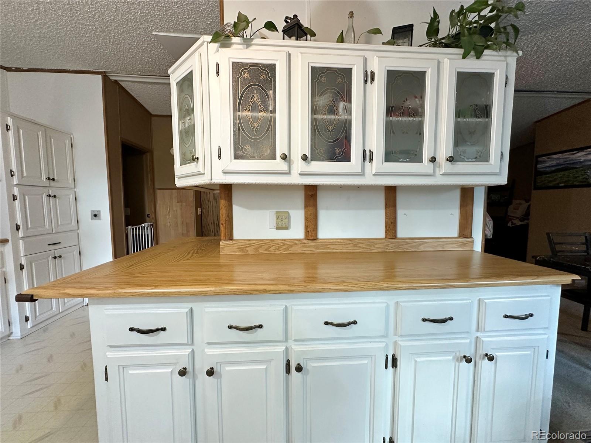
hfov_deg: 102.1
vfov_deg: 85.7
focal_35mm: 14
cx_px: 296
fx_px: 239
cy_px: 222
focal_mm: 2.22
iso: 320
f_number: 2.2
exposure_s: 1/60
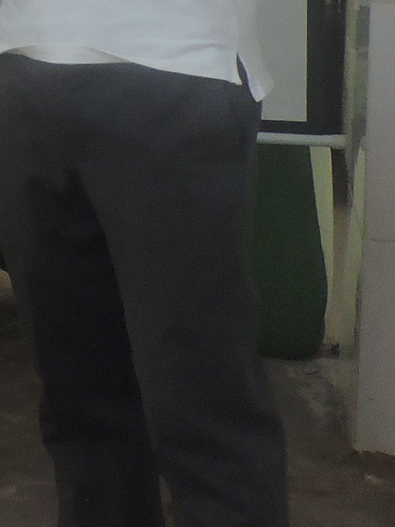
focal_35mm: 109
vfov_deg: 16.9
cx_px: -258
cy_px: -170
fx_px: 1659
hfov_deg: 12.6
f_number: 3
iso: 400
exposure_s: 1/15
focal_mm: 4.3
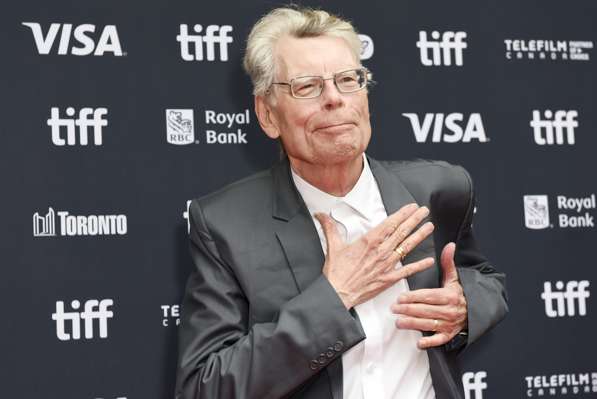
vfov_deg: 18.0
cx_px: 292
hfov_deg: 26.6
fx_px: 1261
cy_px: 190
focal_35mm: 76
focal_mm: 70
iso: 640
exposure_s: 1/200
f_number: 5
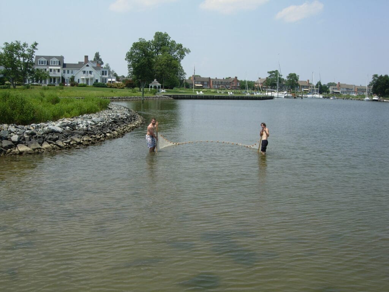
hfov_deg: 51.4
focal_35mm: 36
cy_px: 146
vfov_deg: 39.7
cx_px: 194
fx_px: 405
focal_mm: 7.5
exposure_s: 1/362
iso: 50
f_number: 6.1
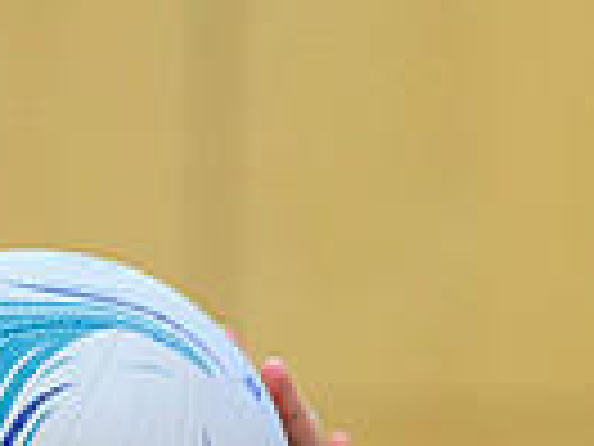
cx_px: 534
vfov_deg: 1.1
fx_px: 24006
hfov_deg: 1.4
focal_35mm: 1399
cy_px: 528
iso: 4000
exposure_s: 1/1000
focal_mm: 200
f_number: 3.2
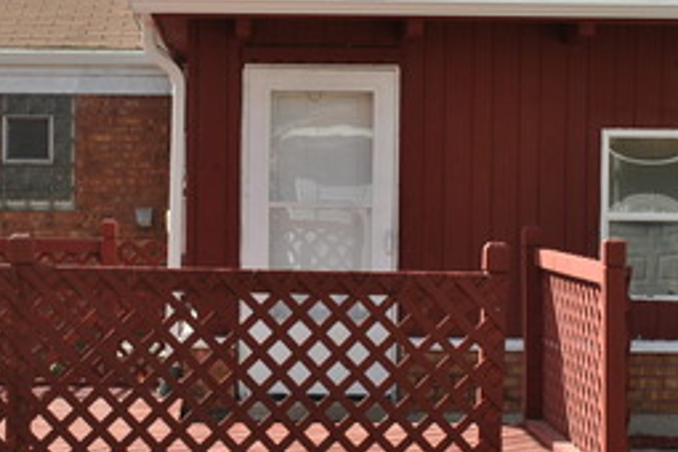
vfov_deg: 14.0
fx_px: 1846
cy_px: 221
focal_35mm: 98
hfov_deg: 20.8
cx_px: 266
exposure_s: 1/200
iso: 100
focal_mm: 26
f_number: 7.1
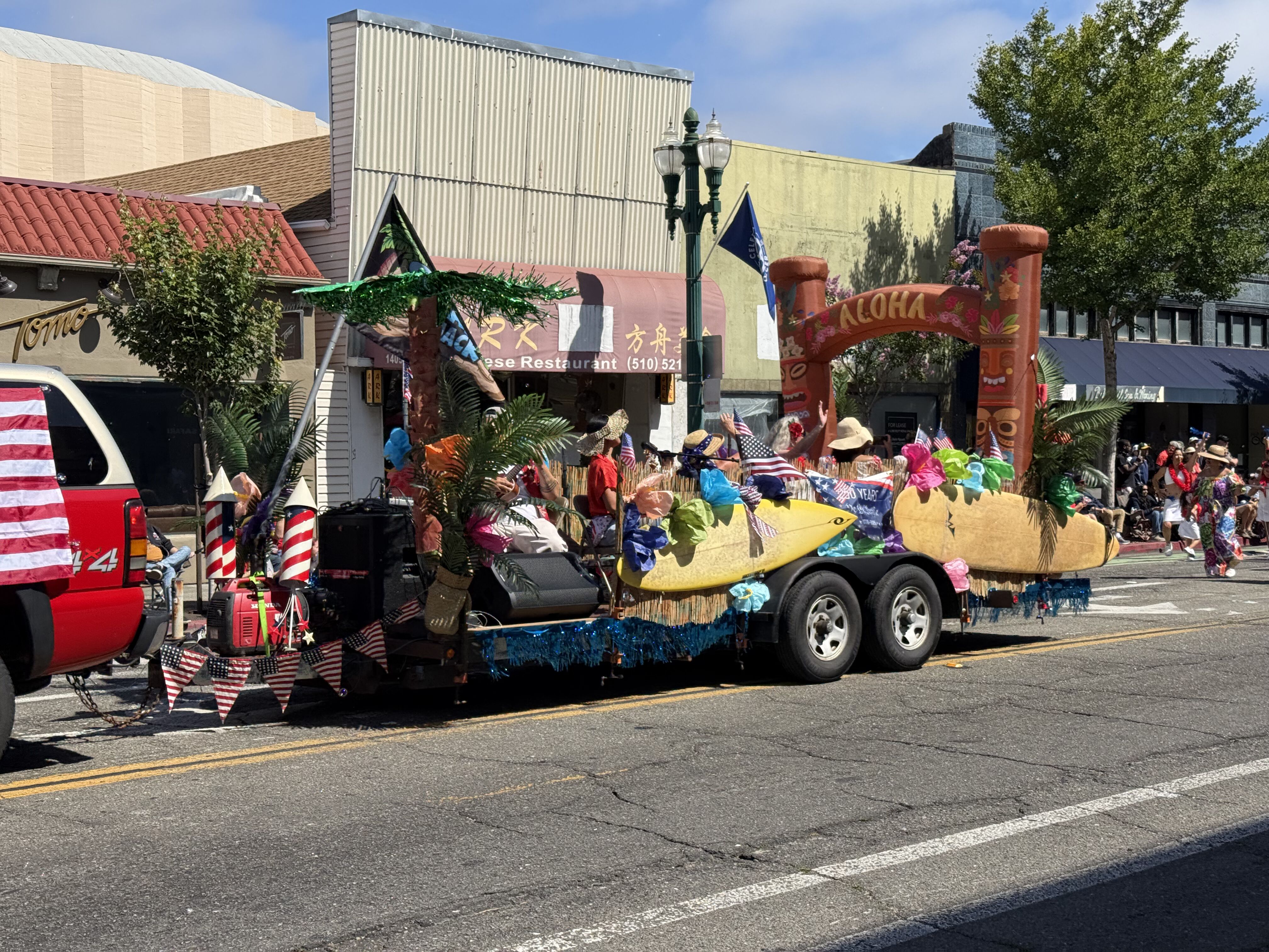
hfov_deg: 39.7
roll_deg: +0.9
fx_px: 1760
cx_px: 634
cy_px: 476
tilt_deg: -0.1
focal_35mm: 48
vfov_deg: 30.3
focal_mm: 6.76
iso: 64
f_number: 1.78
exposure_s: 1/4878
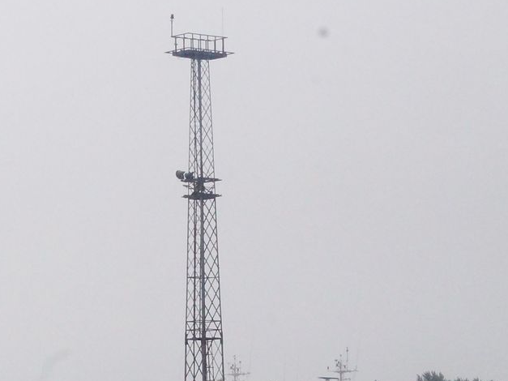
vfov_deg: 8.0
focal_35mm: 184
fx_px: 2700
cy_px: 387
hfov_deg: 10.6
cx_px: -38
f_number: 22
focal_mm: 40
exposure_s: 1/160
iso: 1600
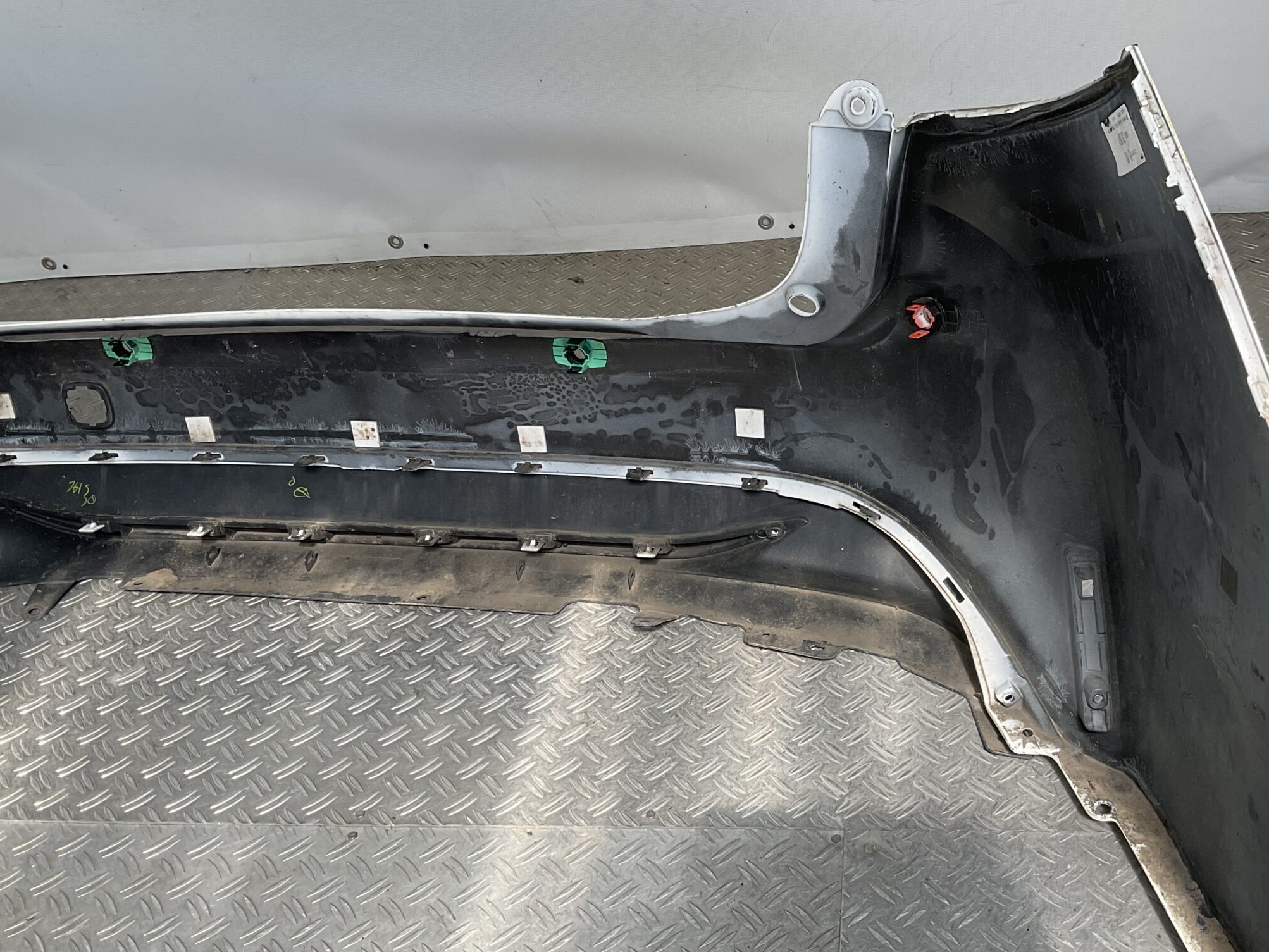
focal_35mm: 37
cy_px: 557
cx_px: 726
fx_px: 1357
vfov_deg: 38.6
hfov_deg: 50.0
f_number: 1.8
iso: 16
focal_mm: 3
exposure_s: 1/370
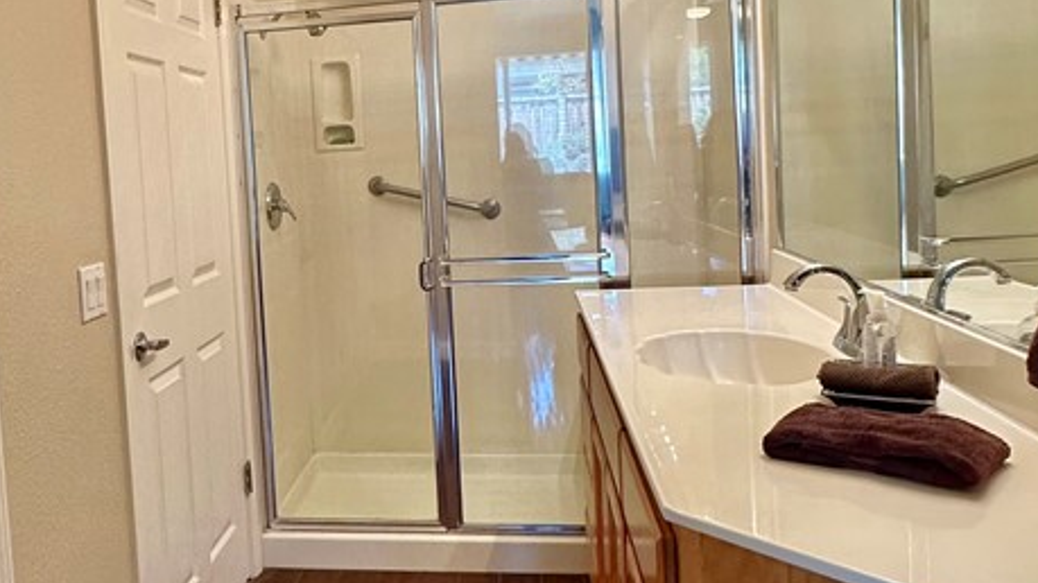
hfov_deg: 56.7
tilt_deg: -2.0
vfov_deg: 34.4
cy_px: 203
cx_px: 339
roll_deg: +2.6
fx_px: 936
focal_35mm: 34
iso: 200
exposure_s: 1/120
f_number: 2.2
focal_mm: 2.22
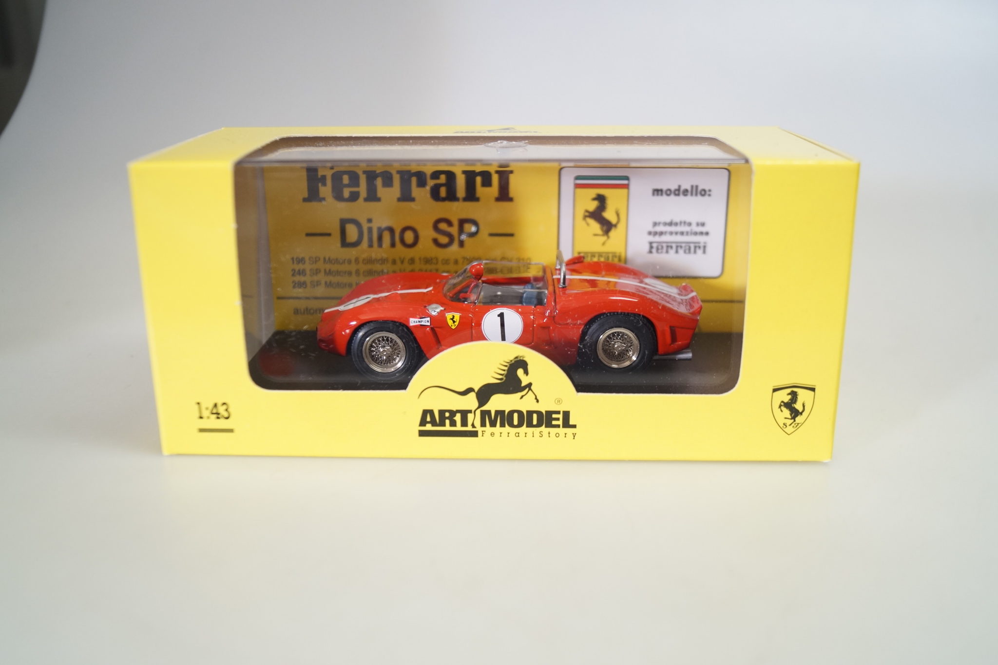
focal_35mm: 36
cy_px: 332
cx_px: 499
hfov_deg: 53.1
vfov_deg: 36.9
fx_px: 998
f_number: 4
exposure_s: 1/160
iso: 640
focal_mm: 24
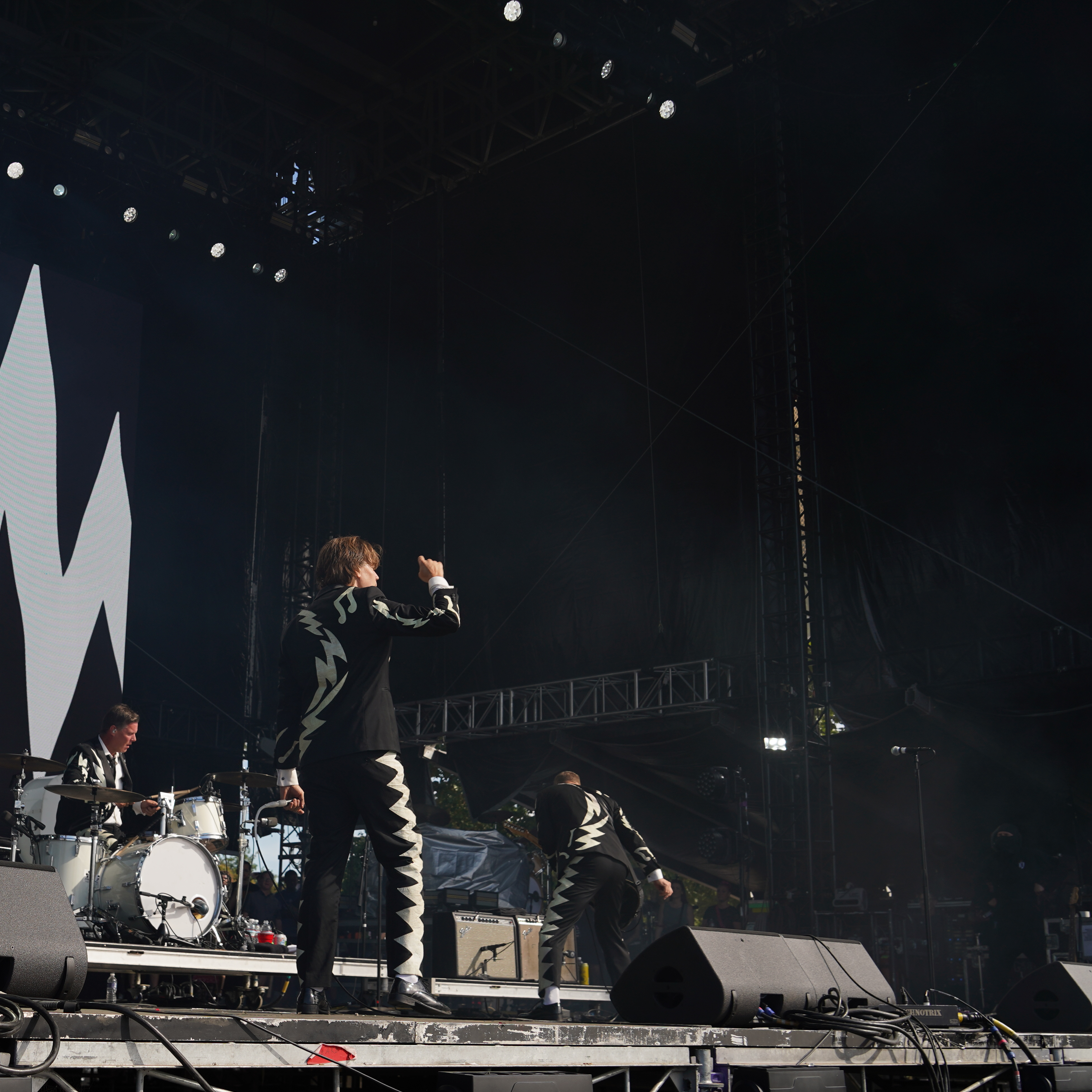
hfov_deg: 38.2
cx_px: 283
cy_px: 550
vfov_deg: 39.2
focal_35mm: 43
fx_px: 1535
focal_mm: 33
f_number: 6.3
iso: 100
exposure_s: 1/320
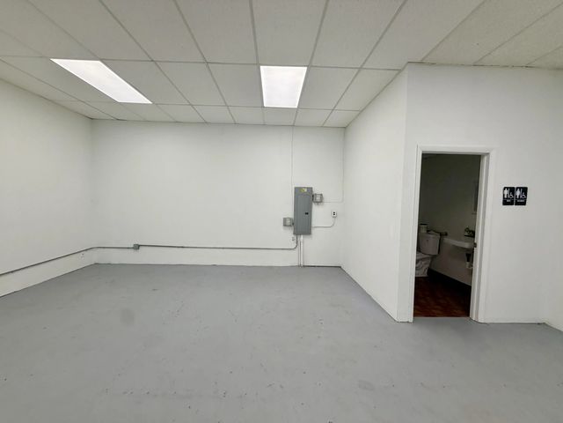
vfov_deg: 85.7
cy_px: 212
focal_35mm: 14
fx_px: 228
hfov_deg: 102.1
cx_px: 282
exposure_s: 1/120
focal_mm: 2.22
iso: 100
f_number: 2.2
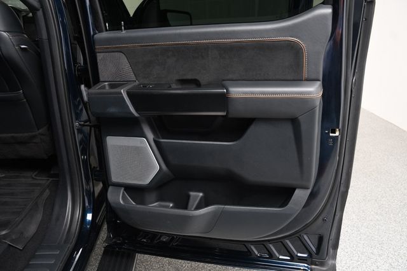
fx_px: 339
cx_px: 204
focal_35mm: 30
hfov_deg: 62.0
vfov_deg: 43.6
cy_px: 136
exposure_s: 1/100
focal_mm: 20
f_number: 5
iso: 100
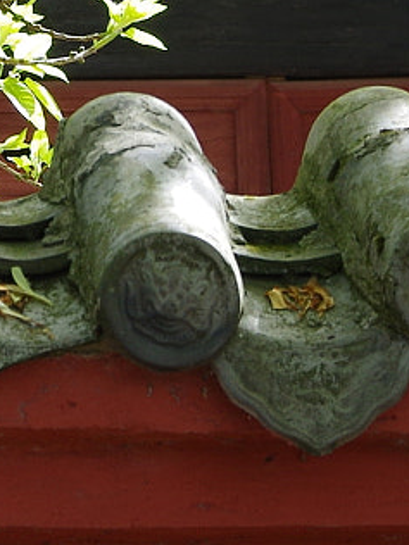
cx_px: -494
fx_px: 5120
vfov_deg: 6.0
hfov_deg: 4.5
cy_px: -277
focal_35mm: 325
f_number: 6.3
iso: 200
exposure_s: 1/100
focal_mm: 45
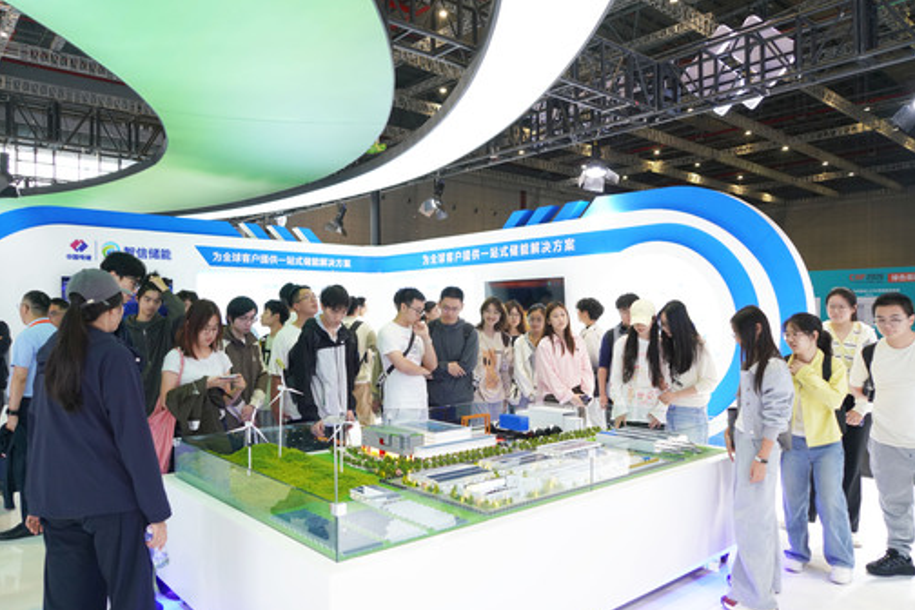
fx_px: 940
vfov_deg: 35.9
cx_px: 435
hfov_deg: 51.9
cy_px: 316
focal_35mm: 37
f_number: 4
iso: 500
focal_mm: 34
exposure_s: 1/160
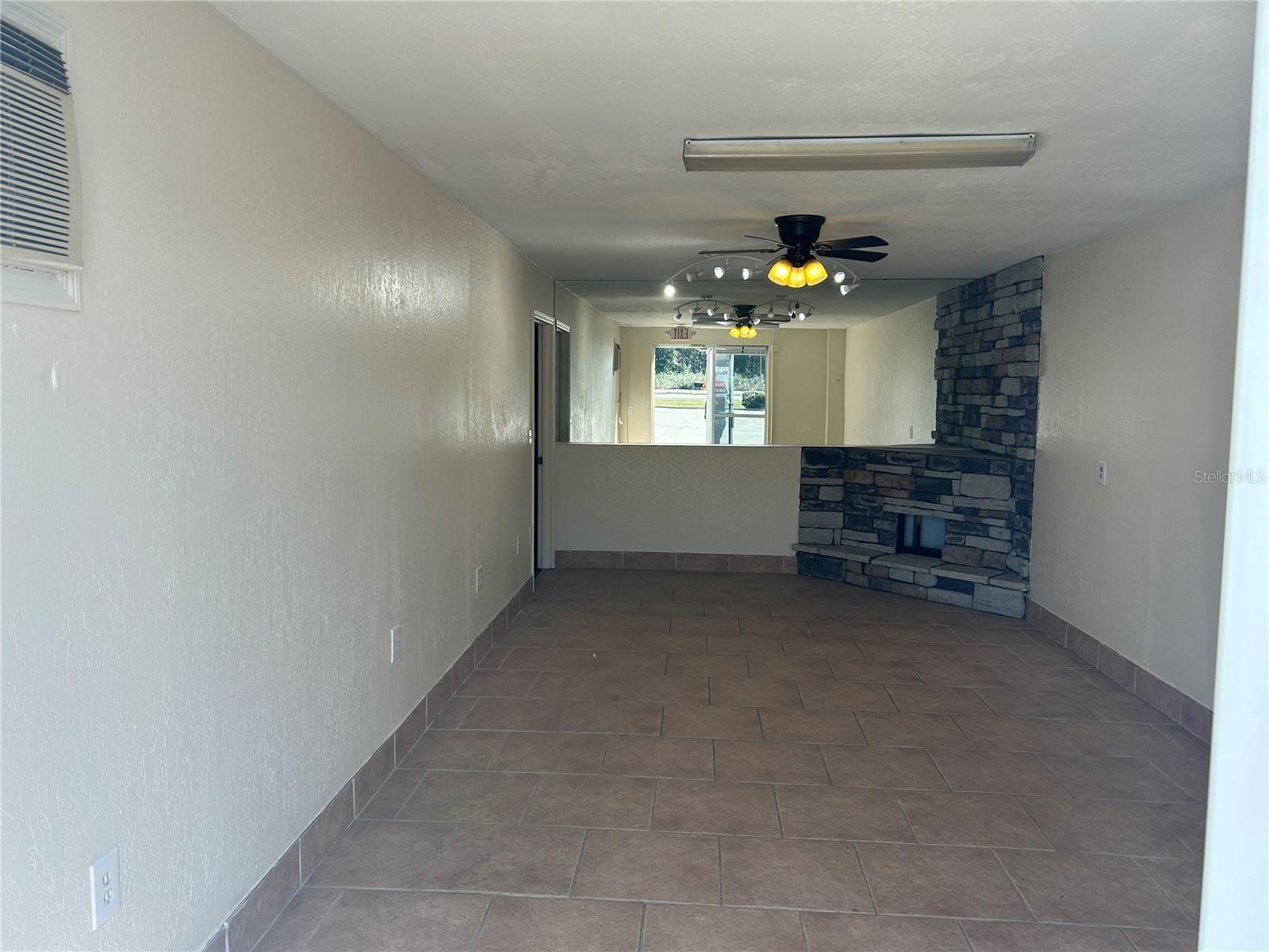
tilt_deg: -5.0
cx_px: 634
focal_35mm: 26
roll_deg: -0.6
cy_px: 476
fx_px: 953
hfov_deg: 67.3
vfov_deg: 53.1
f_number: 1.5
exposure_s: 1/360
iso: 50
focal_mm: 5.7
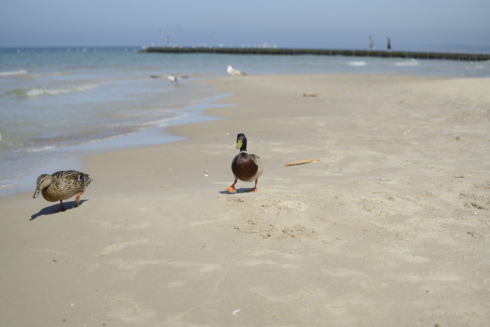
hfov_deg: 28.8
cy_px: 164
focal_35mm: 70
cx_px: 245
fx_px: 953
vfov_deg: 19.5
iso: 140
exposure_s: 1/1600
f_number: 4
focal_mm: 70
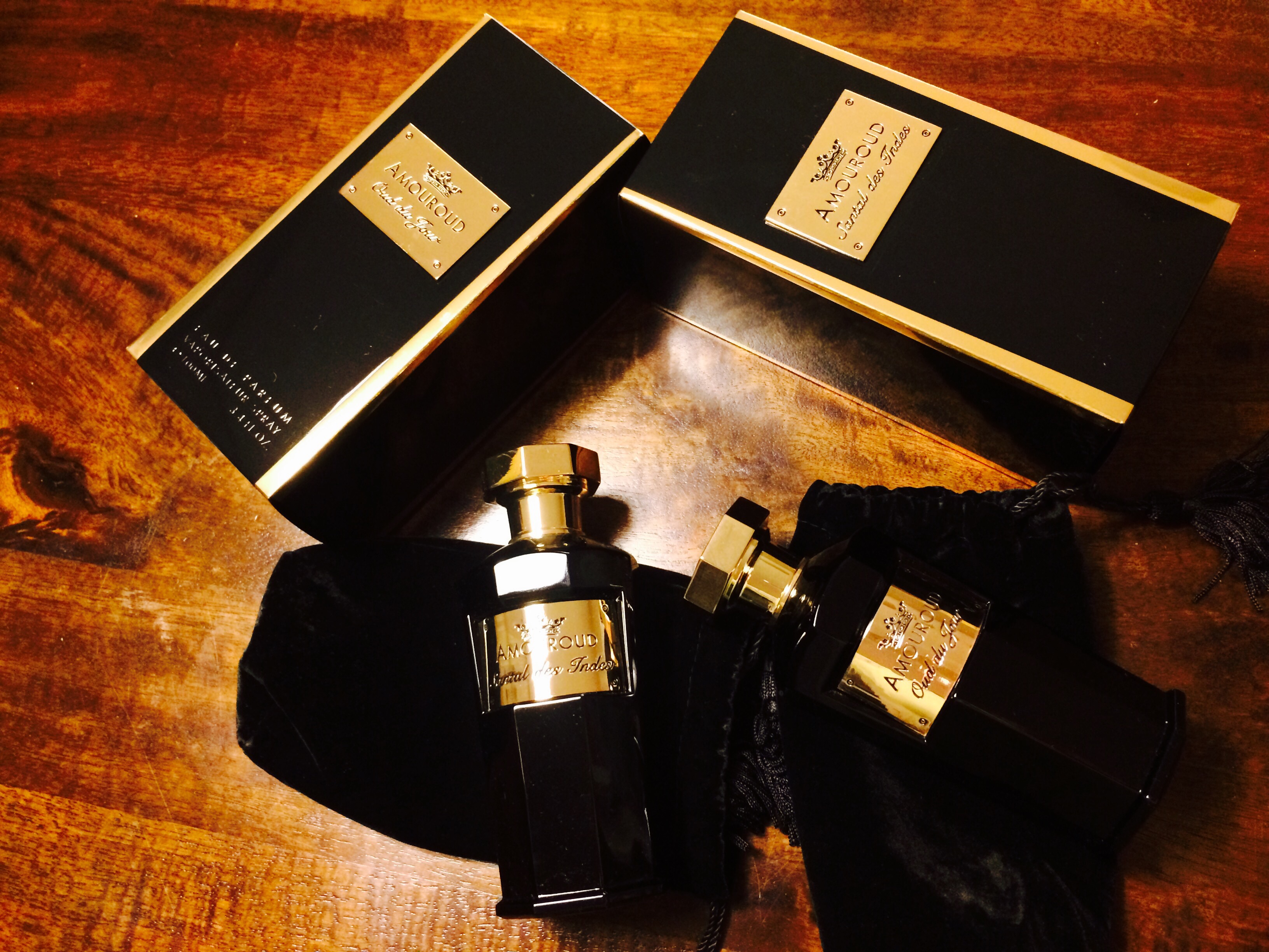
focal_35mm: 29
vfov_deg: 48.2
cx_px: 634
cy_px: 476
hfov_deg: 61.7
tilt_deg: -71.3
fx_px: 1063
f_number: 2.2
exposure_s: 1/17
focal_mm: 4.15
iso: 320
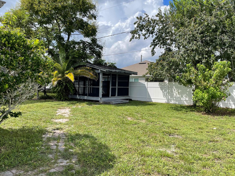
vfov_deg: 51.4
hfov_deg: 65.3
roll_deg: -1.1
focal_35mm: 27
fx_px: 183
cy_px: 87
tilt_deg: -1.2
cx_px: 114
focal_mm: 4.2
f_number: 1.6
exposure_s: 1/2747
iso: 32
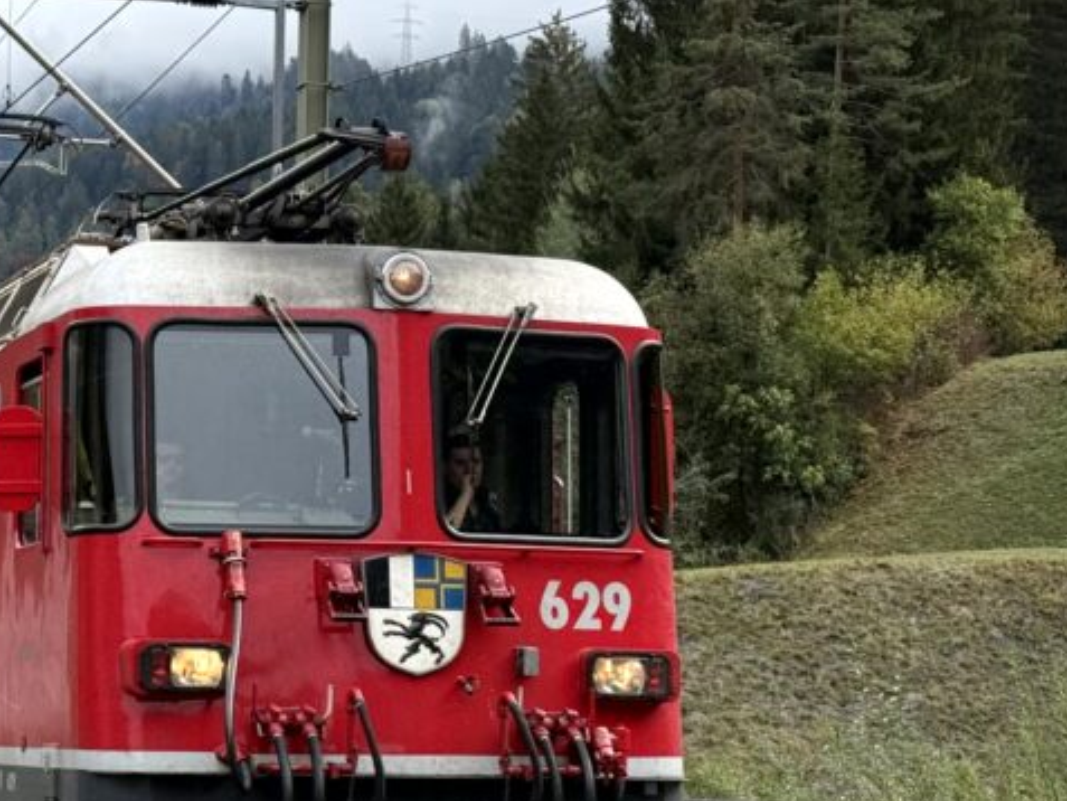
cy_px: 528
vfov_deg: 14.3
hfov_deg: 18.6
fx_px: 3176
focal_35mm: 103
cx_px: 43
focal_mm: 6.76
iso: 100
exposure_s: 1/2146
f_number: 1.78
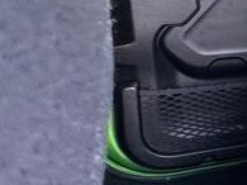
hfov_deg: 14.8
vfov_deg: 15.8
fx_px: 656
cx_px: 567
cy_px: 13
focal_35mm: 92
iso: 125
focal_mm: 2.22
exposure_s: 1/99
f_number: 2.2
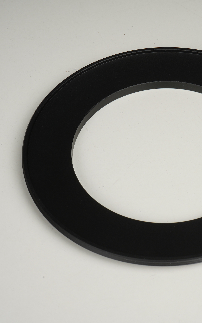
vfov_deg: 25.8
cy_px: 161
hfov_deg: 16.1
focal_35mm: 80
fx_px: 705
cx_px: 176
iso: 200
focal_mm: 52
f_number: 22
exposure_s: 1/160
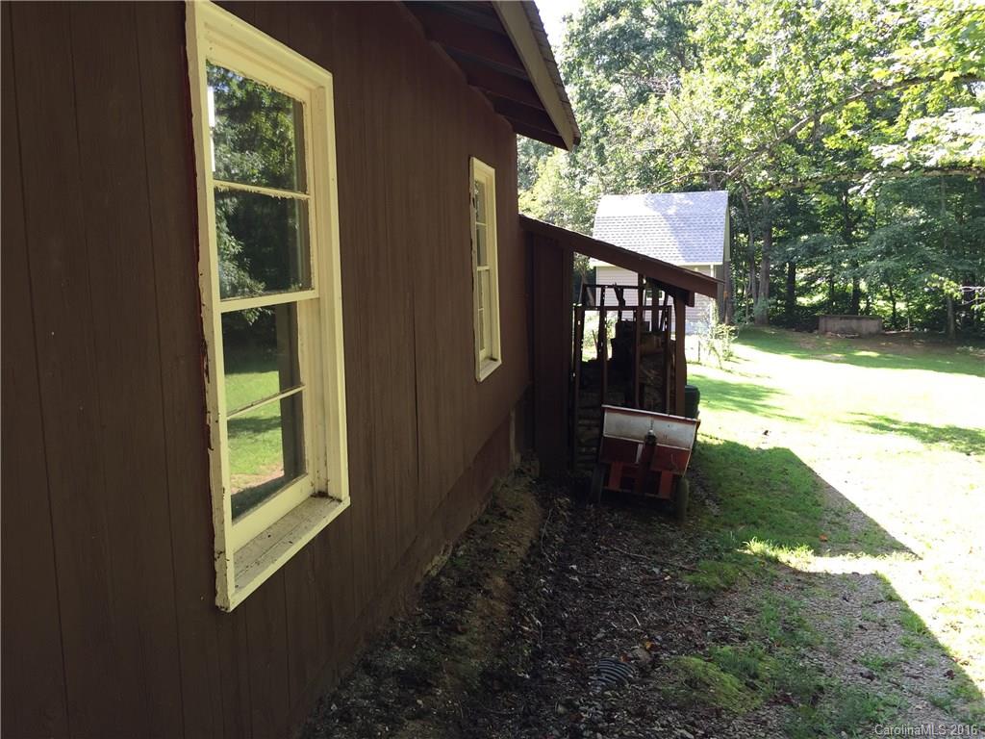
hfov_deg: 61.7
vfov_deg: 48.2
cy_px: 370
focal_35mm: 29
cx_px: 492
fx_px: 825
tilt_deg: -7.5
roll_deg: -0.9
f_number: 2.2
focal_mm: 4.15
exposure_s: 1/126
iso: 32
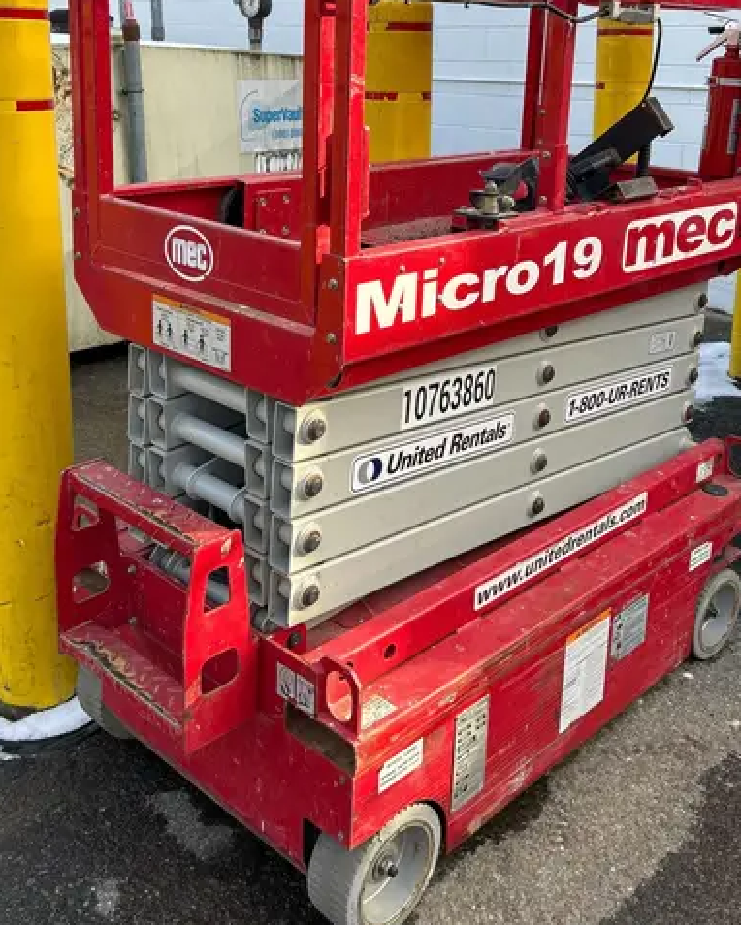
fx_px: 1068
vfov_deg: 45.8
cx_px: 405
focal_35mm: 39
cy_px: 280
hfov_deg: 38.2
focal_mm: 5.7
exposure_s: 1/723
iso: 50
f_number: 1.5
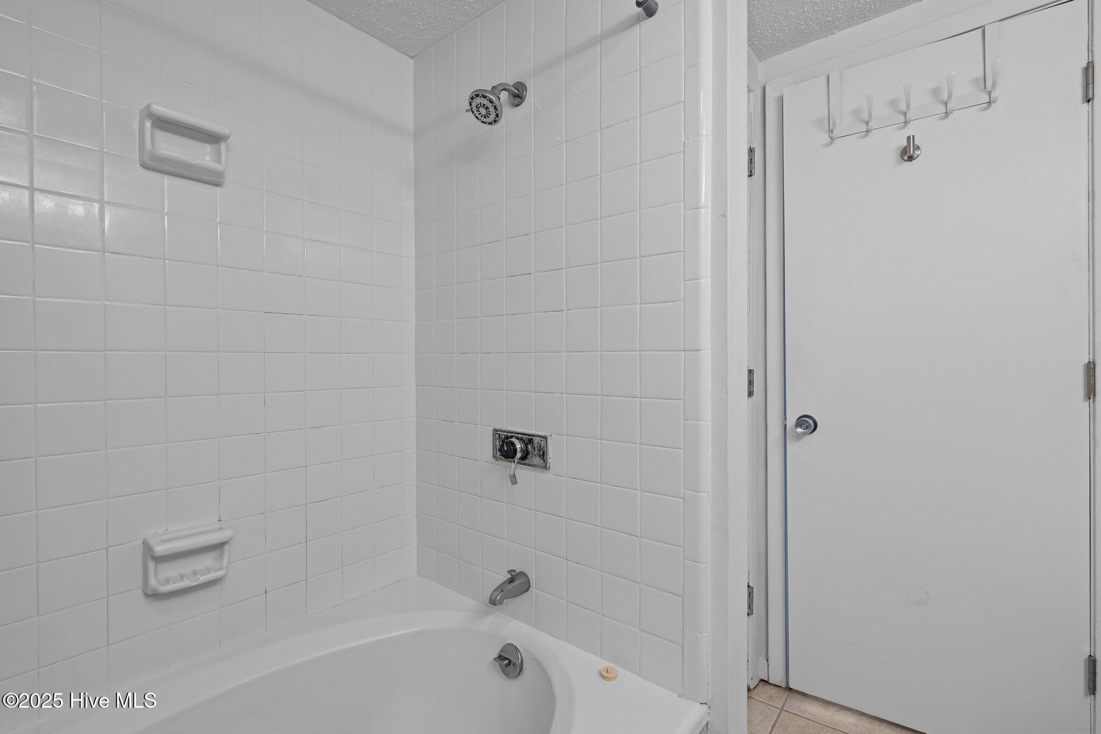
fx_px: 489
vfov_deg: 73.7
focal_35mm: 16
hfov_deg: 96.7
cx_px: 550
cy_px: 367
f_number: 8
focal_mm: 16
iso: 400
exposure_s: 1/3
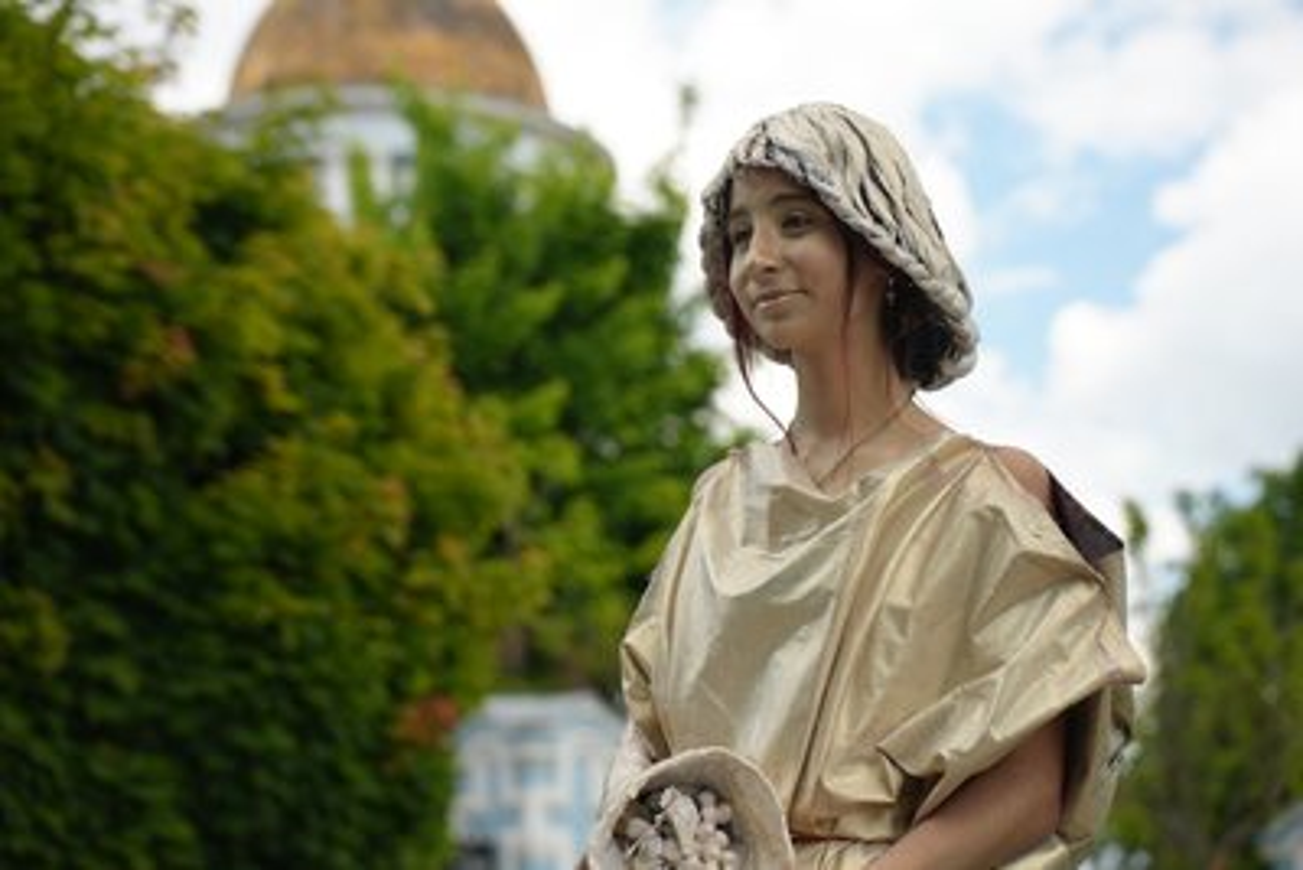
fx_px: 2715
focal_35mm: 75
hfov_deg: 27.0
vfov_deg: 18.2
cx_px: 652
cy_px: 435
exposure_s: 1/160
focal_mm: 75
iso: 800
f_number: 4
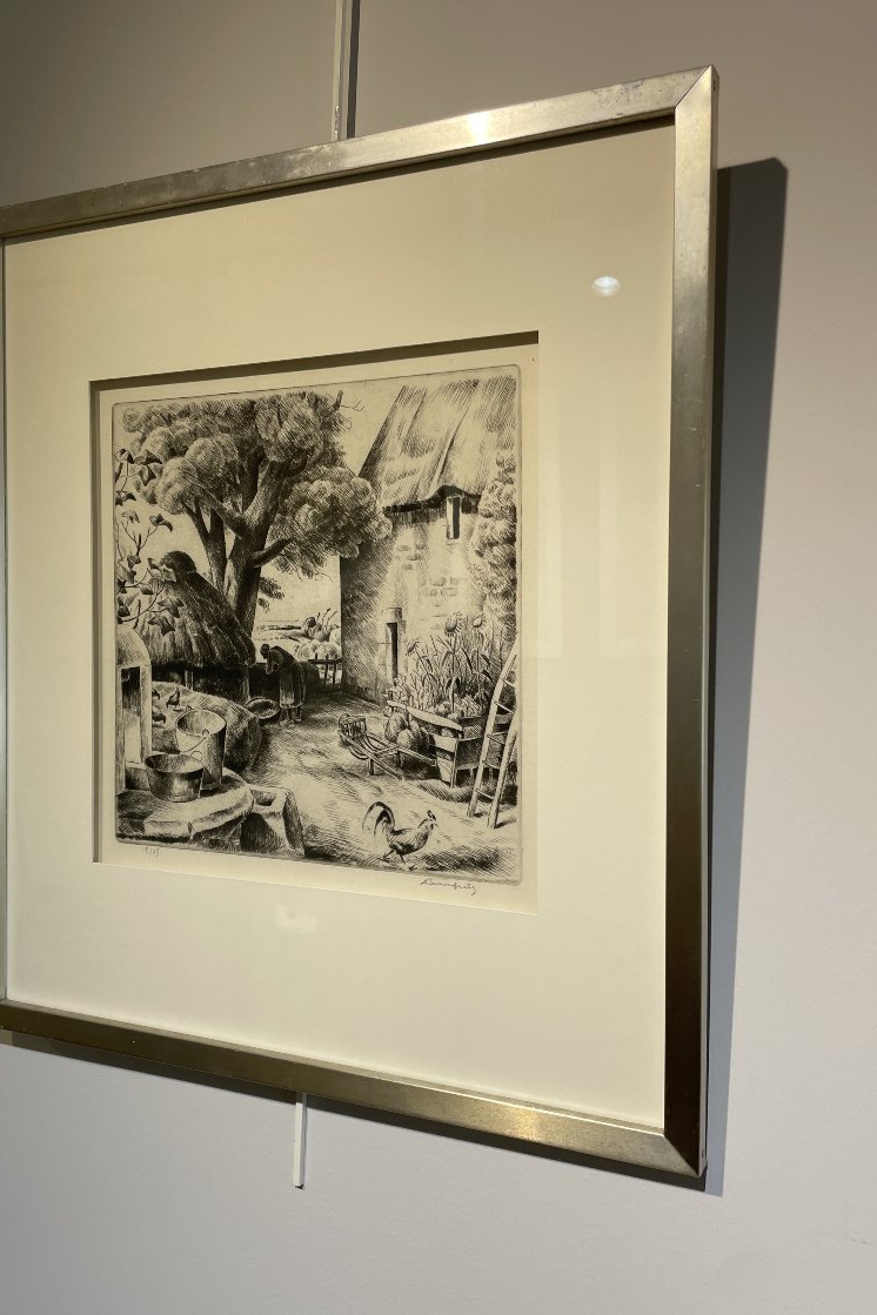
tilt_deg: +4.3
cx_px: 374
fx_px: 1060
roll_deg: -1.1
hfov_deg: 44.8
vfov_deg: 63.6
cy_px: 629
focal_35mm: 29
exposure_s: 1/320
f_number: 1.6
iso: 32
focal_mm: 4.2
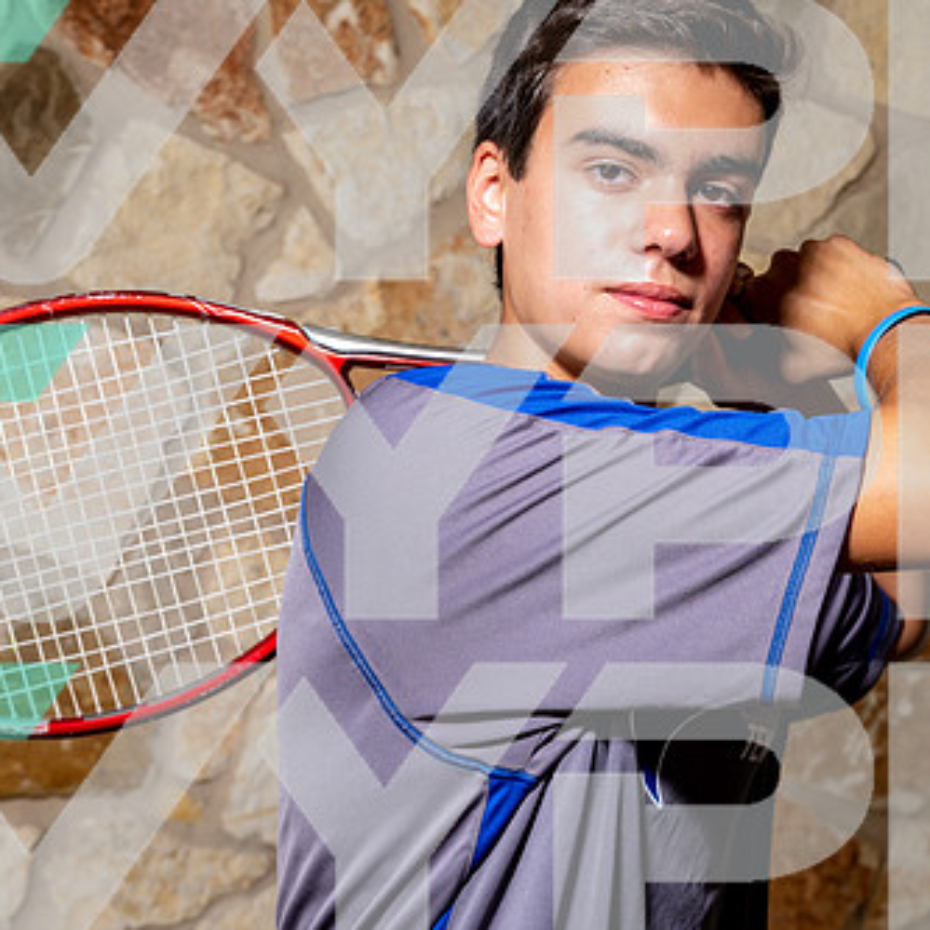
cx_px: 508
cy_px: 473
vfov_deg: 24.3
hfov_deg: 24.3
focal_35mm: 71
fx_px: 2158
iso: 100
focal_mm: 48
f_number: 8
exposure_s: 1/125
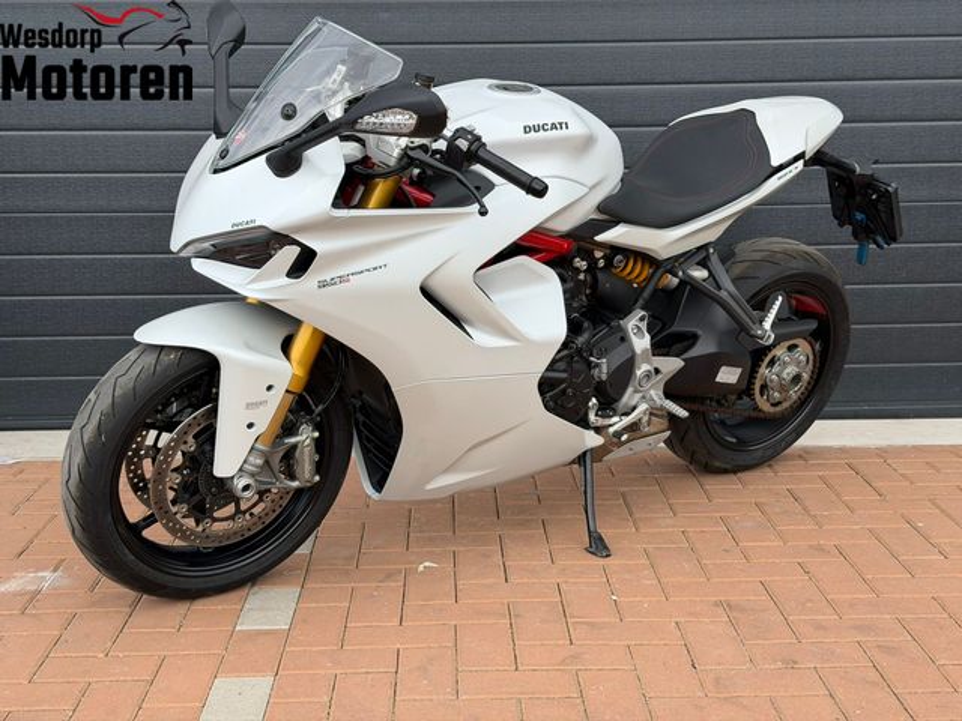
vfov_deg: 30.3
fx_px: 1334
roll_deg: +1.4
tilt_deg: -9.3
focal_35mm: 48
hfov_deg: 39.7
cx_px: 481
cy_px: 360
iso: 64
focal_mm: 6.76
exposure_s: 1/1754
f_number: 1.78
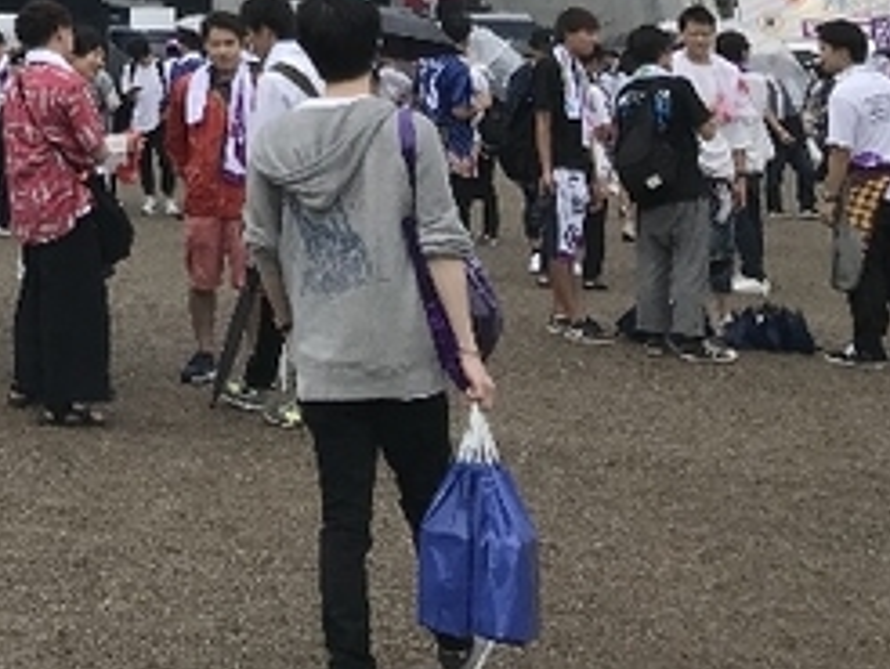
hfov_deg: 18.9
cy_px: -325
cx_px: -452
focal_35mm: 91
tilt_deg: +7.9
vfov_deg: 15.1
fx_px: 2342
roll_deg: +0.5
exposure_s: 1/1030
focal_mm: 3.99
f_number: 1.8
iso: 20
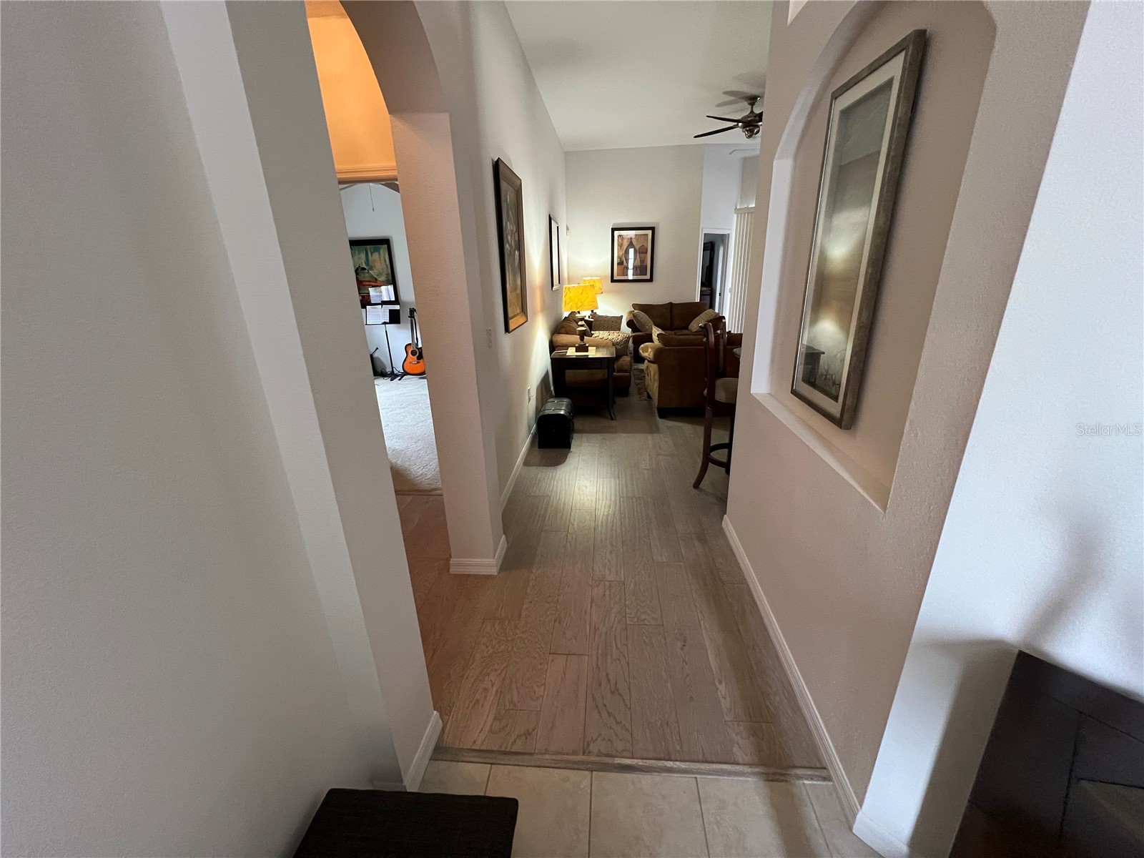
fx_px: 430
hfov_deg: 106.2
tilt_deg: -20.2
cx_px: 572
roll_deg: +1.6
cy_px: 429
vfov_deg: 89.9
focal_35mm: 13
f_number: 1.8
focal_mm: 1.57
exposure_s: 1/60
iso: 400
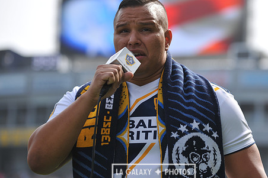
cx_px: 154
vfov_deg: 9.2
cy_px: 83
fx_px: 1109
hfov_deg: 13.8
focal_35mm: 149
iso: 200
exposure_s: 1/1600
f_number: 3.5
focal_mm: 116
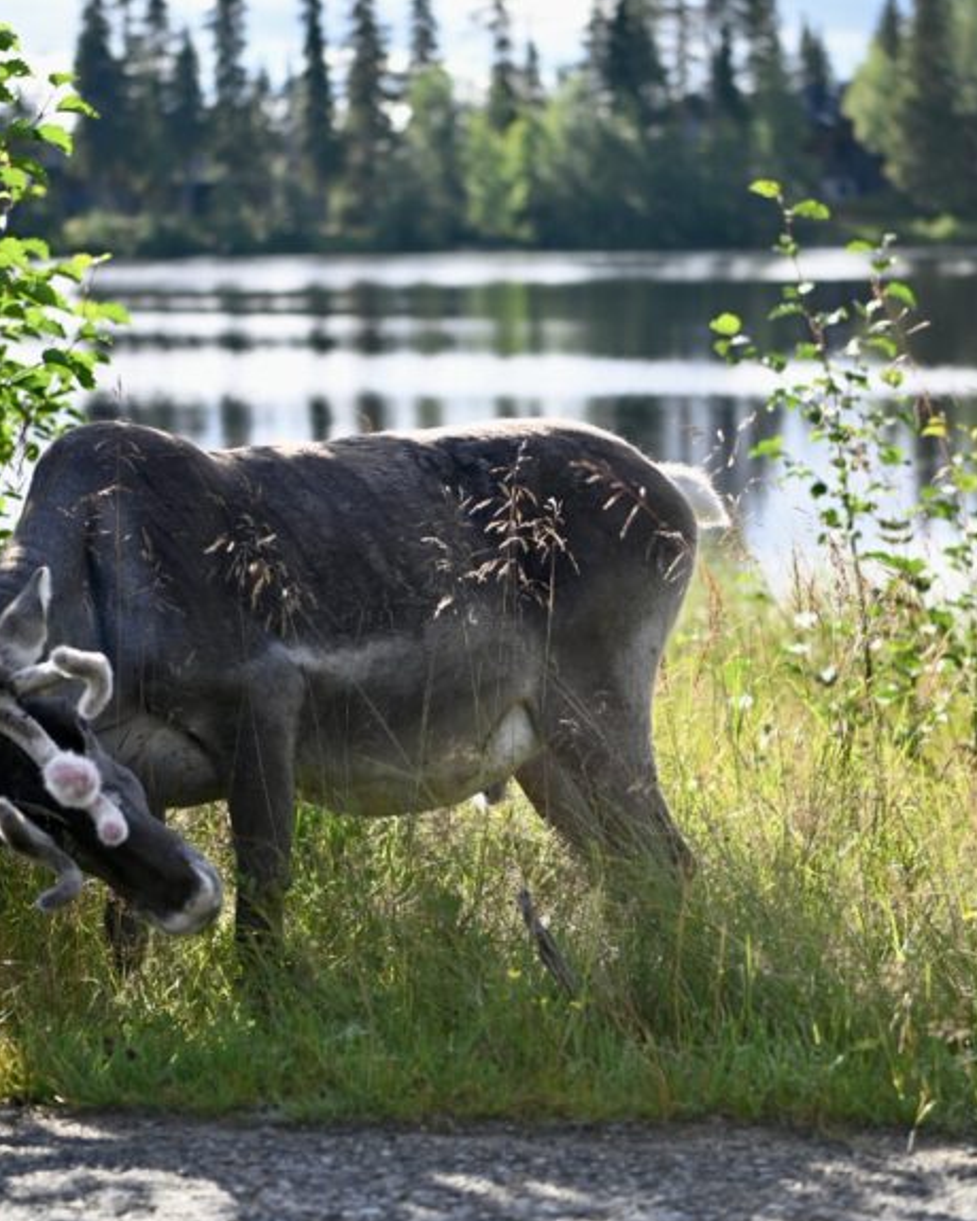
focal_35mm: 117
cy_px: 504
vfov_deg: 16.4
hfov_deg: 13.2
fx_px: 4229
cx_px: 522
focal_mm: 70
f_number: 2.8
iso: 200
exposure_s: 1/1000
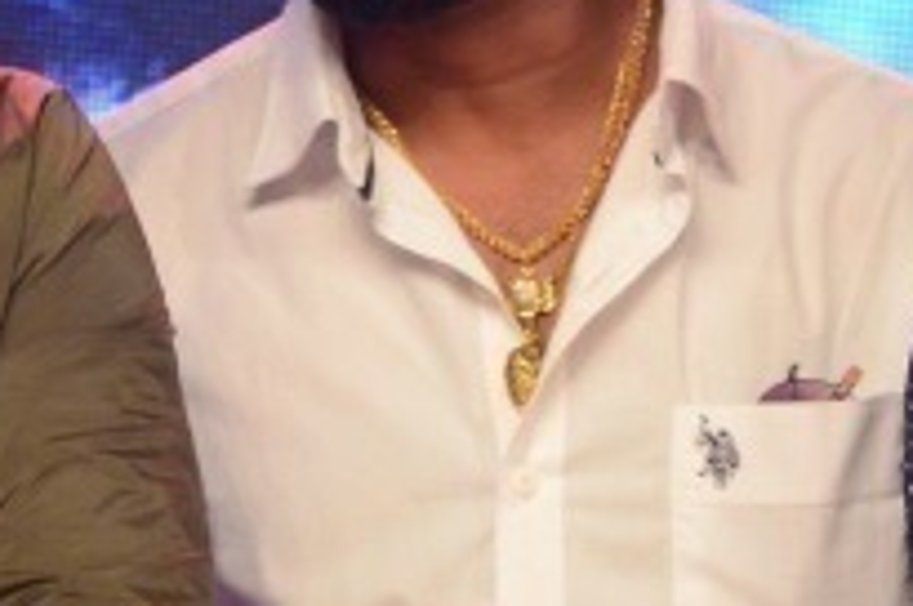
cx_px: 508
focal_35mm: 615
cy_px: 120
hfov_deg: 3.4
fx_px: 15571
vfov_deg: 2.2
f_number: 5.6
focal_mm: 105
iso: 1000
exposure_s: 1/60
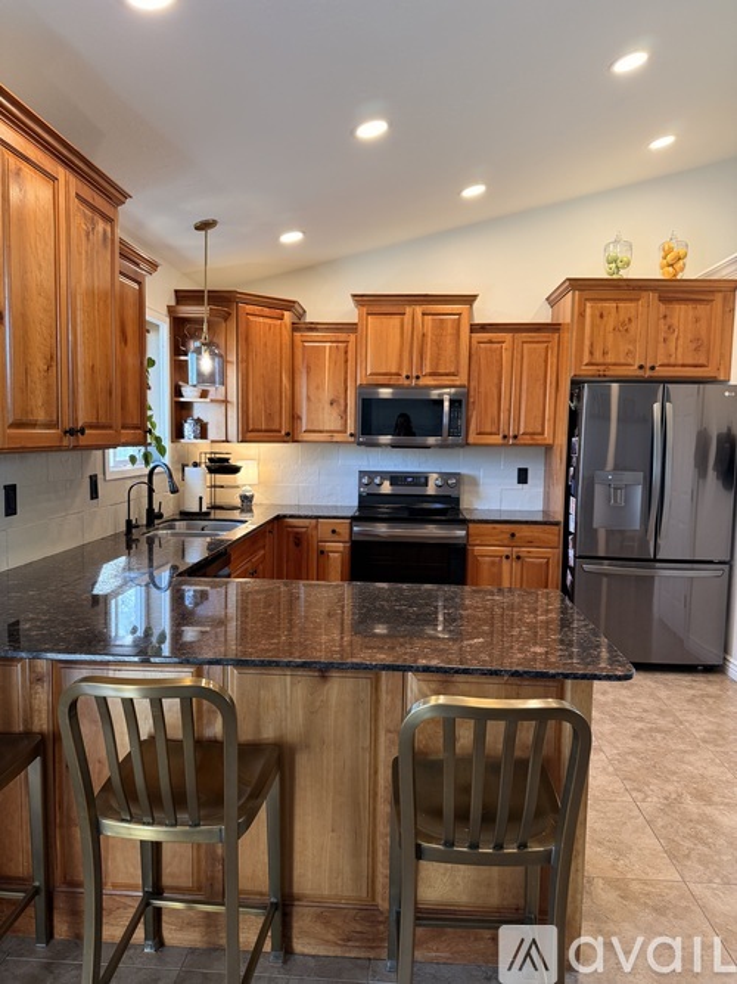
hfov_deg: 56.8
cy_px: 492
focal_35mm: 24
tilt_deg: -5.1
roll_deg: -1.1
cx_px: 368
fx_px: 682
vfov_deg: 71.6
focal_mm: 6.76
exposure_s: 1/60
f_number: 1.78
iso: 160
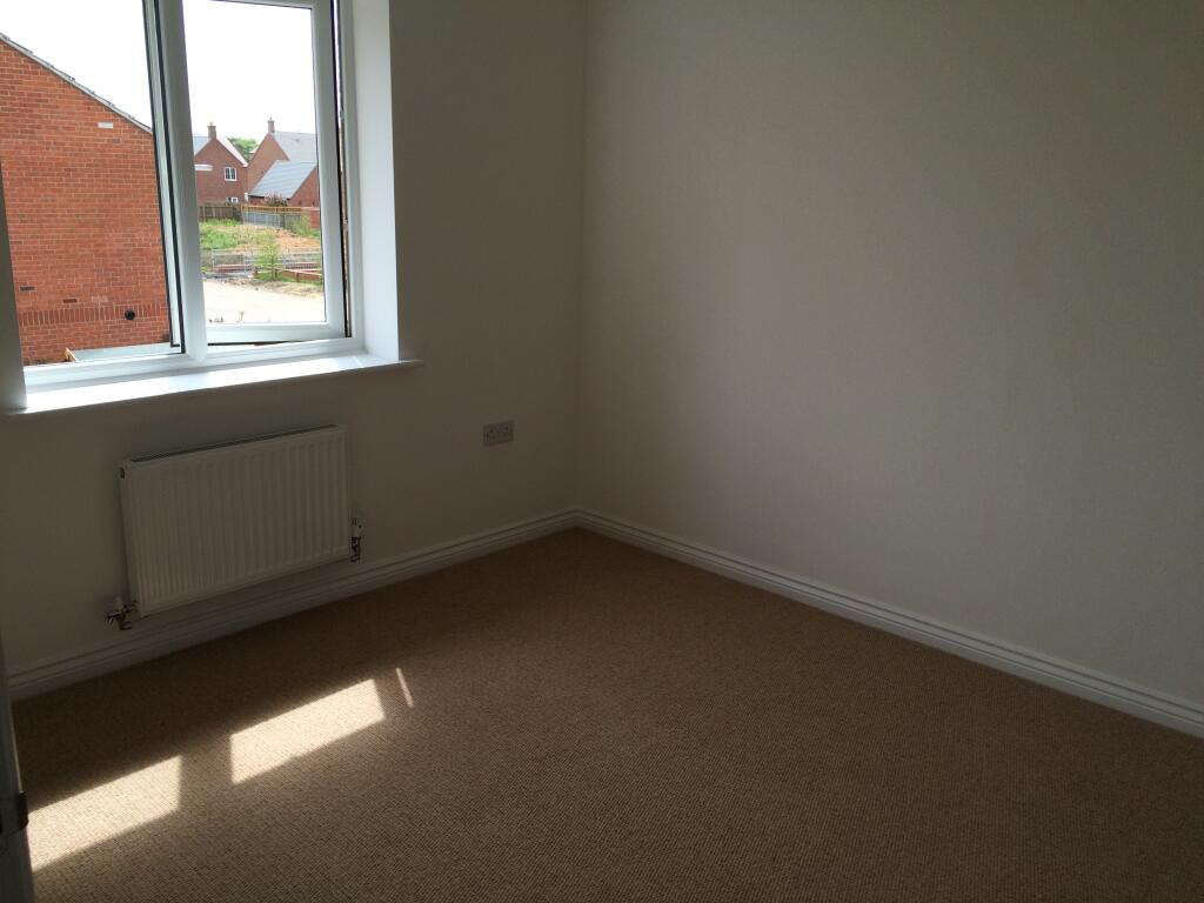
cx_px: 602
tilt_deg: -15.1
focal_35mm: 29
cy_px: 452
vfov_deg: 48.2
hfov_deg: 61.7
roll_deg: -0.7
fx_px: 1009
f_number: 2.2
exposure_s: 1/547
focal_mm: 4.15
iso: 32
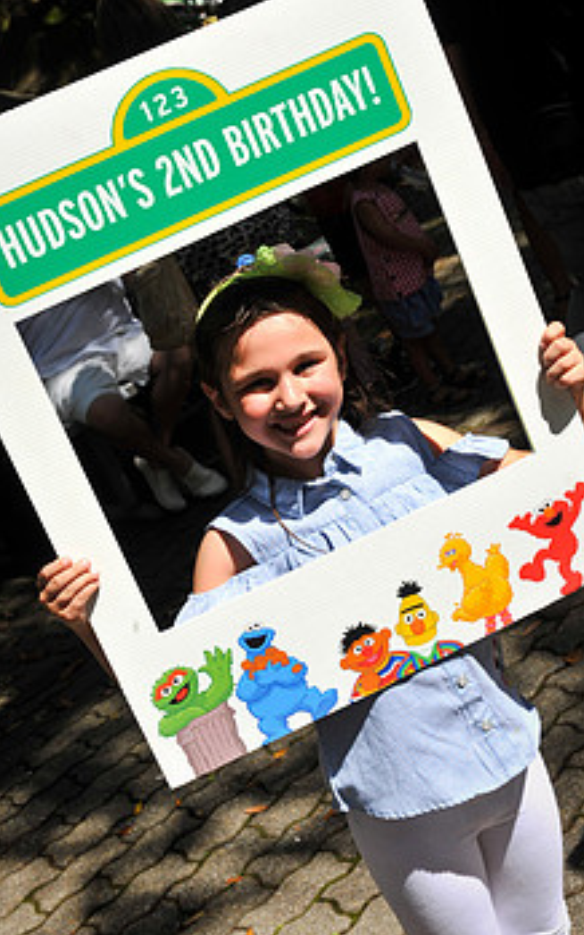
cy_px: 383
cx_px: 261
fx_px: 1605
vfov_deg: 32.4
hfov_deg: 20.6
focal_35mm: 63
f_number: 9
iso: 100
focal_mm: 48
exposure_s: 1/250
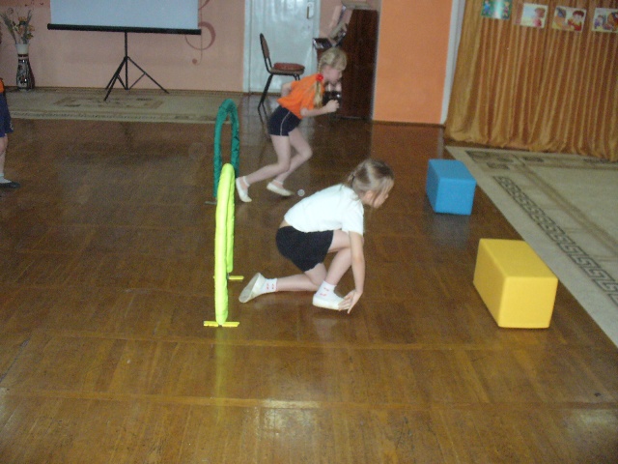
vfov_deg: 38.7
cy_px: 232
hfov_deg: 50.1
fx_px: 661
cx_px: 309
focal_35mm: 37
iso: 400
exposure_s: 1/60
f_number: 2.8
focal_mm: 6.1
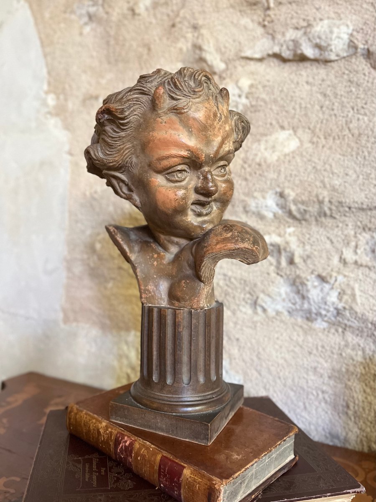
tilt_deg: +1.8
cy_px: 251
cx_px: 188
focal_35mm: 26
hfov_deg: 53.1
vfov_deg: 67.3
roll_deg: -1.2
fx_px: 377
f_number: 1.6
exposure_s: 1/51
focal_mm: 5.1
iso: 500
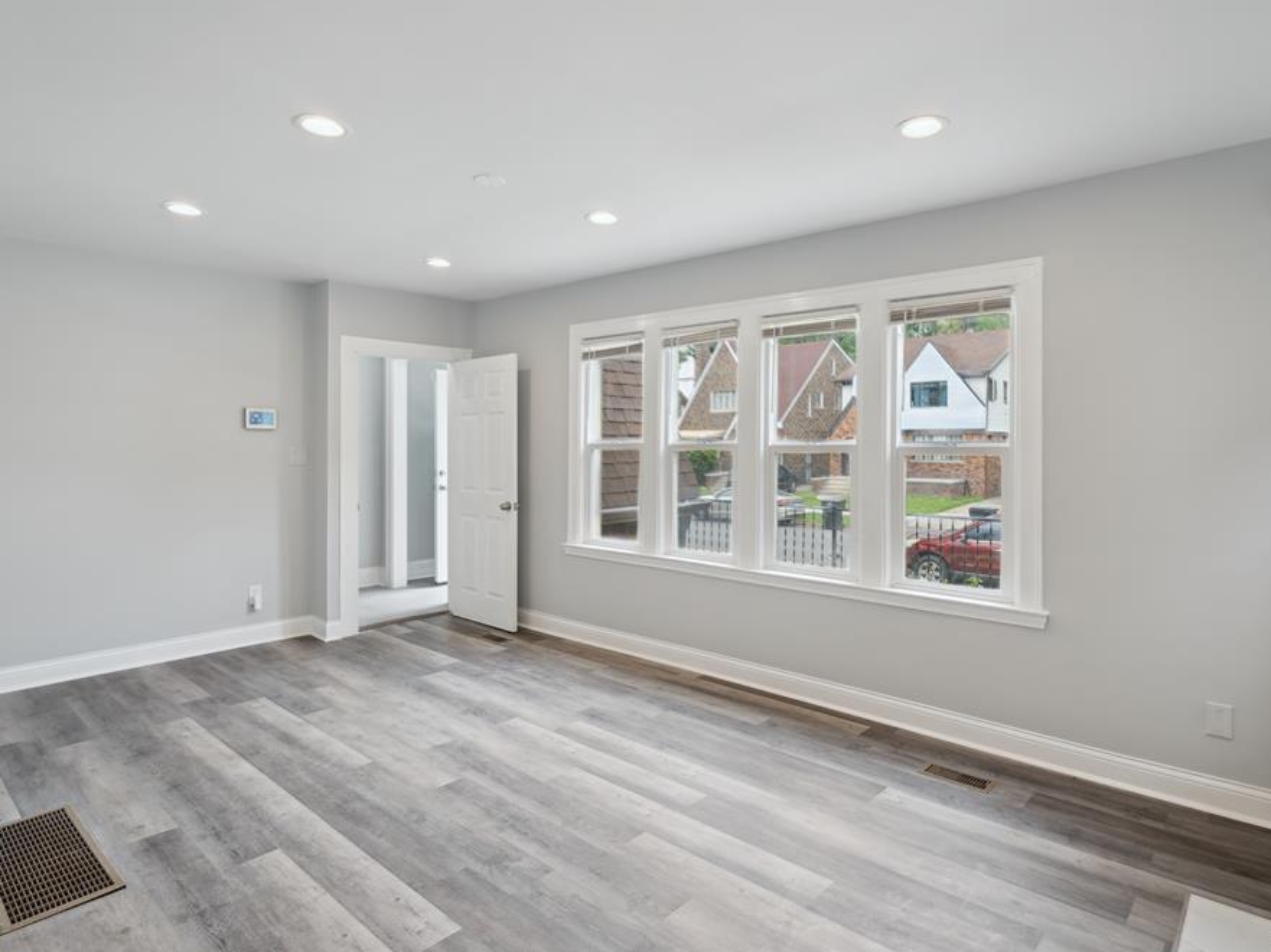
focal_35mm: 19
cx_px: 681
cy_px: 470
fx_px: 697
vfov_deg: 68.6
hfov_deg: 84.6
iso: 250
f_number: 7.1
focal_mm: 17
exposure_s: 1/25
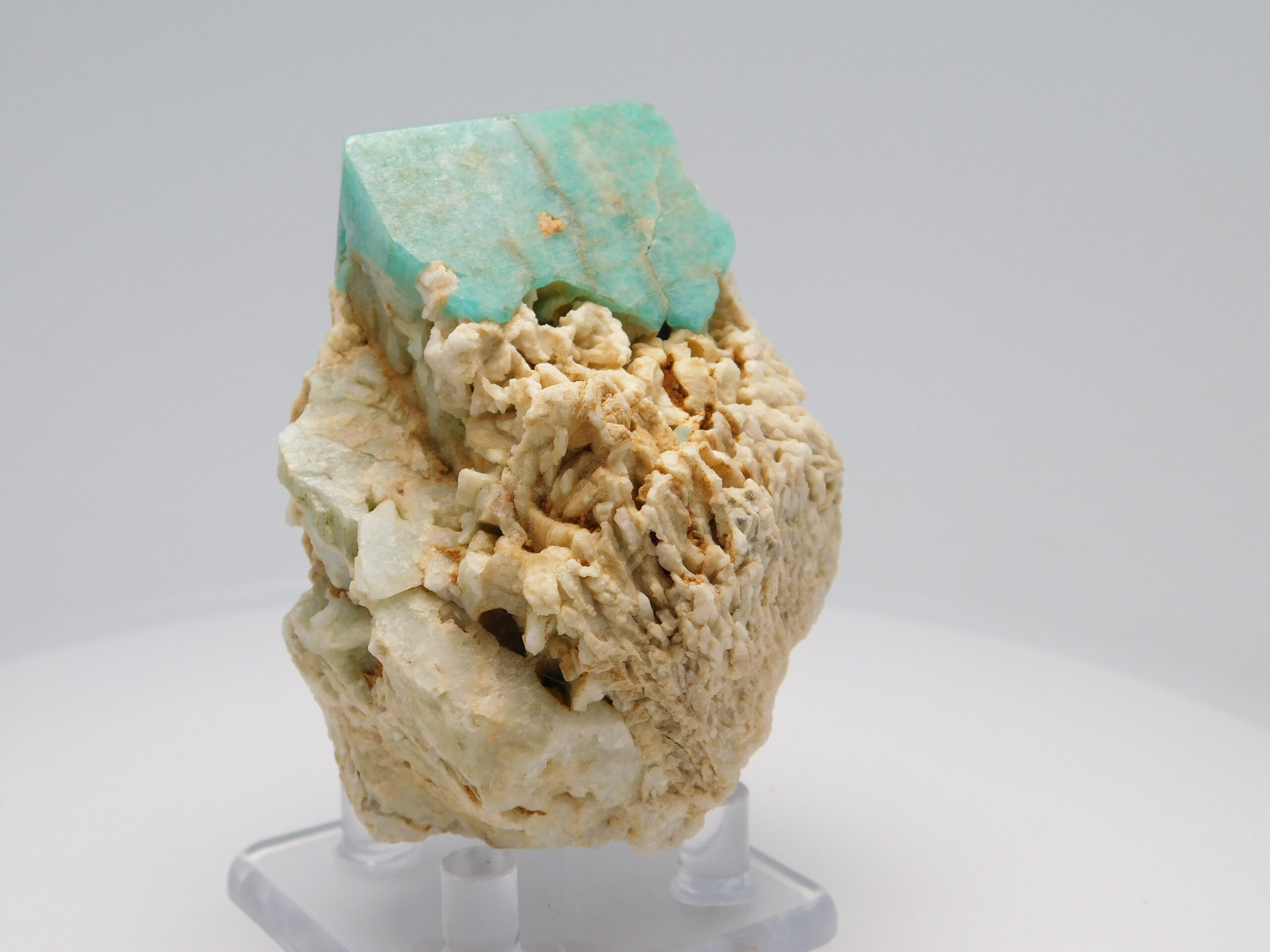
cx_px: 635
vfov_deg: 28.6
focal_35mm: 51
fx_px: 1871
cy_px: 476
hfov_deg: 37.5
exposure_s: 1/250
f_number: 3.8
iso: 125
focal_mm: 9
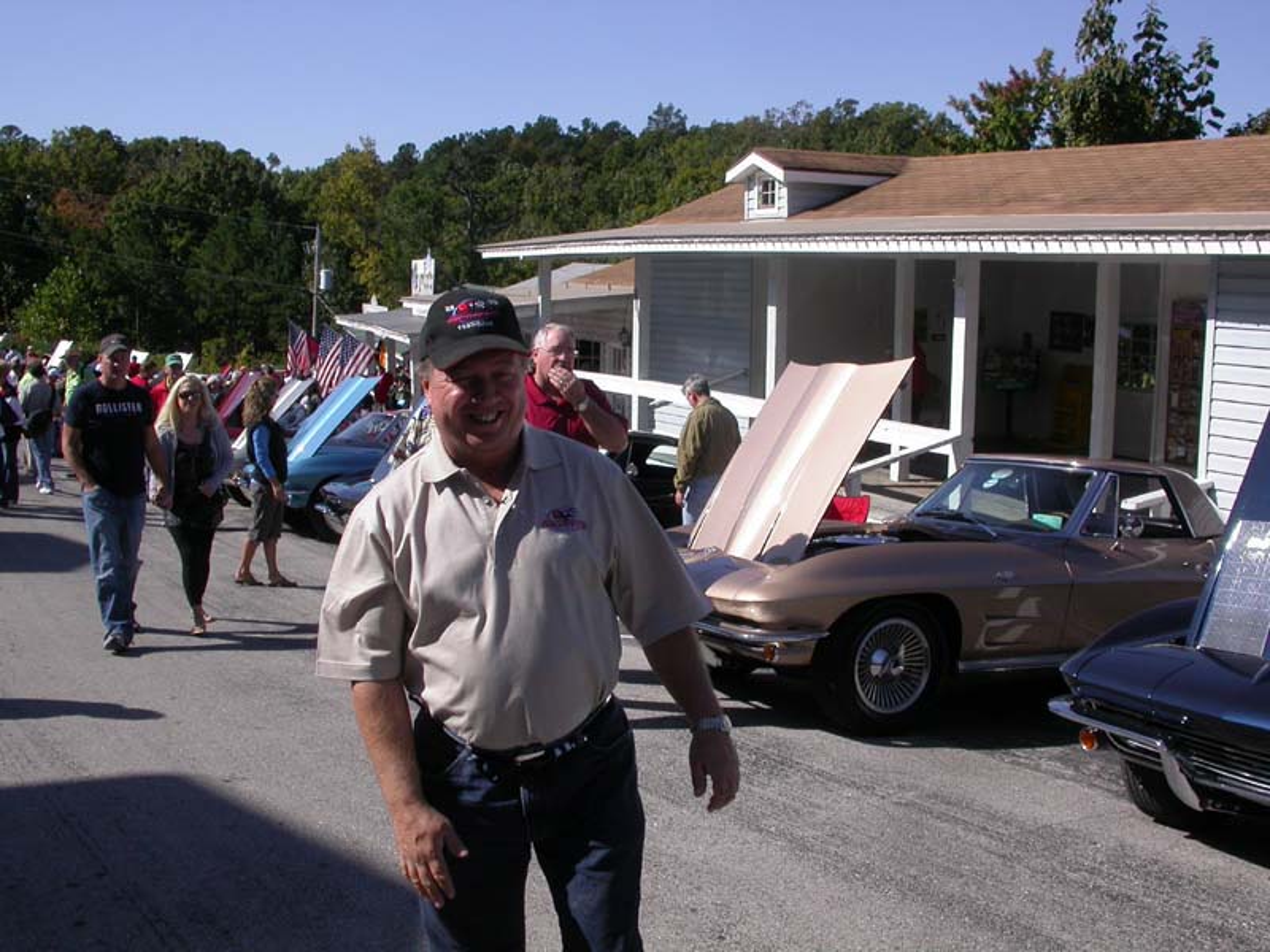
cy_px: 476
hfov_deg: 49.0
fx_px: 1394
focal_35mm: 38
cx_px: 635
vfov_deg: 37.7
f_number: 7.5
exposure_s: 1/387
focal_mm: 7.85
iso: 100
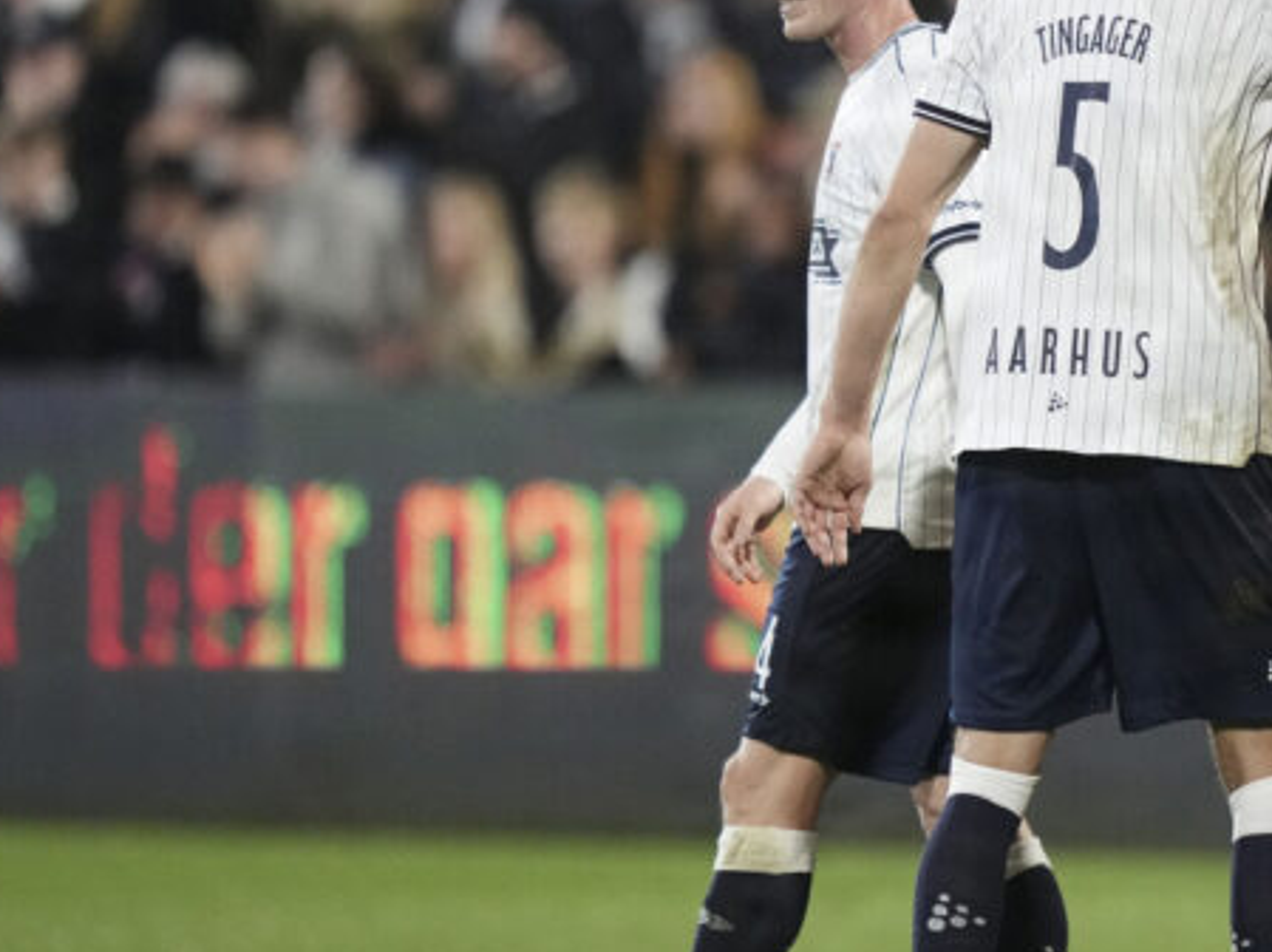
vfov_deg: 1.7
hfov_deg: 2.3
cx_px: 1181
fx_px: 32237
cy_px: 324
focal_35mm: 878
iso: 6400
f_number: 2.8
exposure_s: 1/1600
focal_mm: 400
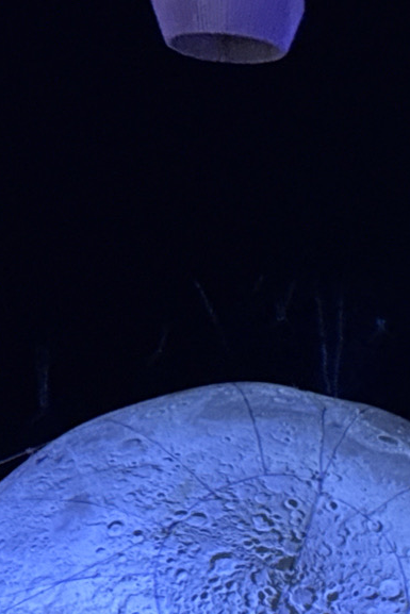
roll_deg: -2.7
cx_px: 676
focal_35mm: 173
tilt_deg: +4.2
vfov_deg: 11.8
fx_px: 2953
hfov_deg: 7.7
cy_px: 526
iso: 1250
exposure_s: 1/20
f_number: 1.78
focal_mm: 6.76
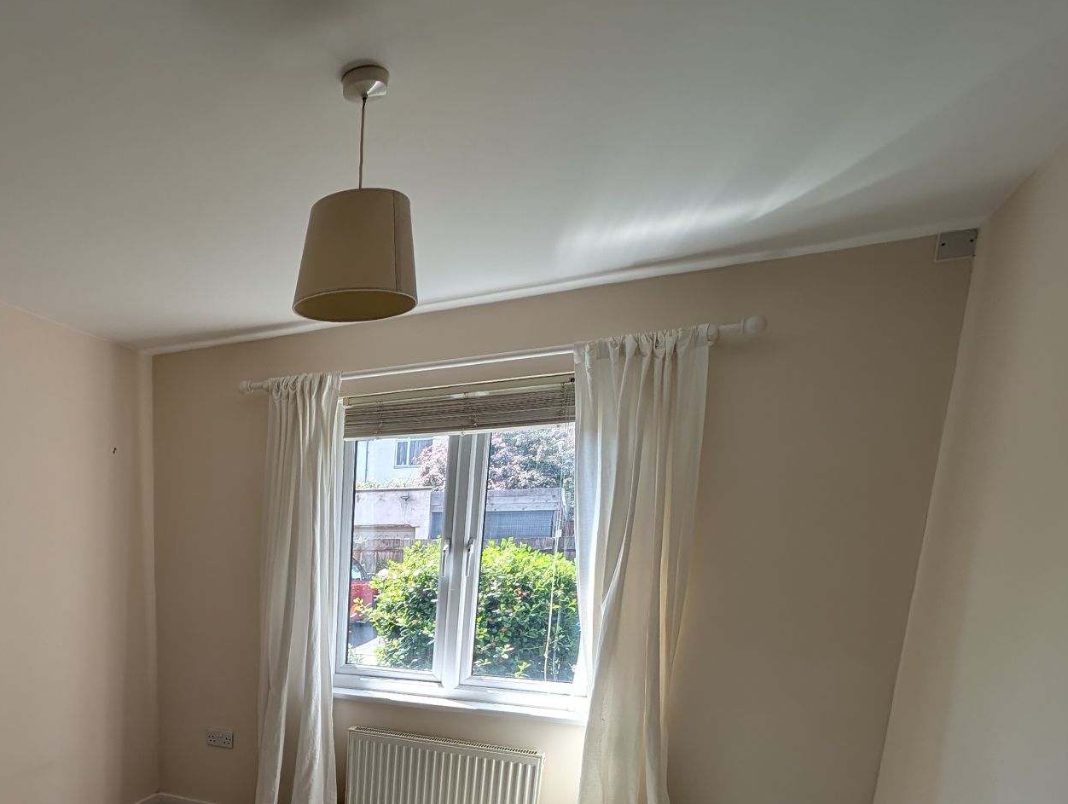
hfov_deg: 65.8
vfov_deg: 52.8
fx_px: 711
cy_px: 704
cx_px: 185
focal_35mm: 23
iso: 39
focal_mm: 2.23
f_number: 1.95
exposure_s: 1/252
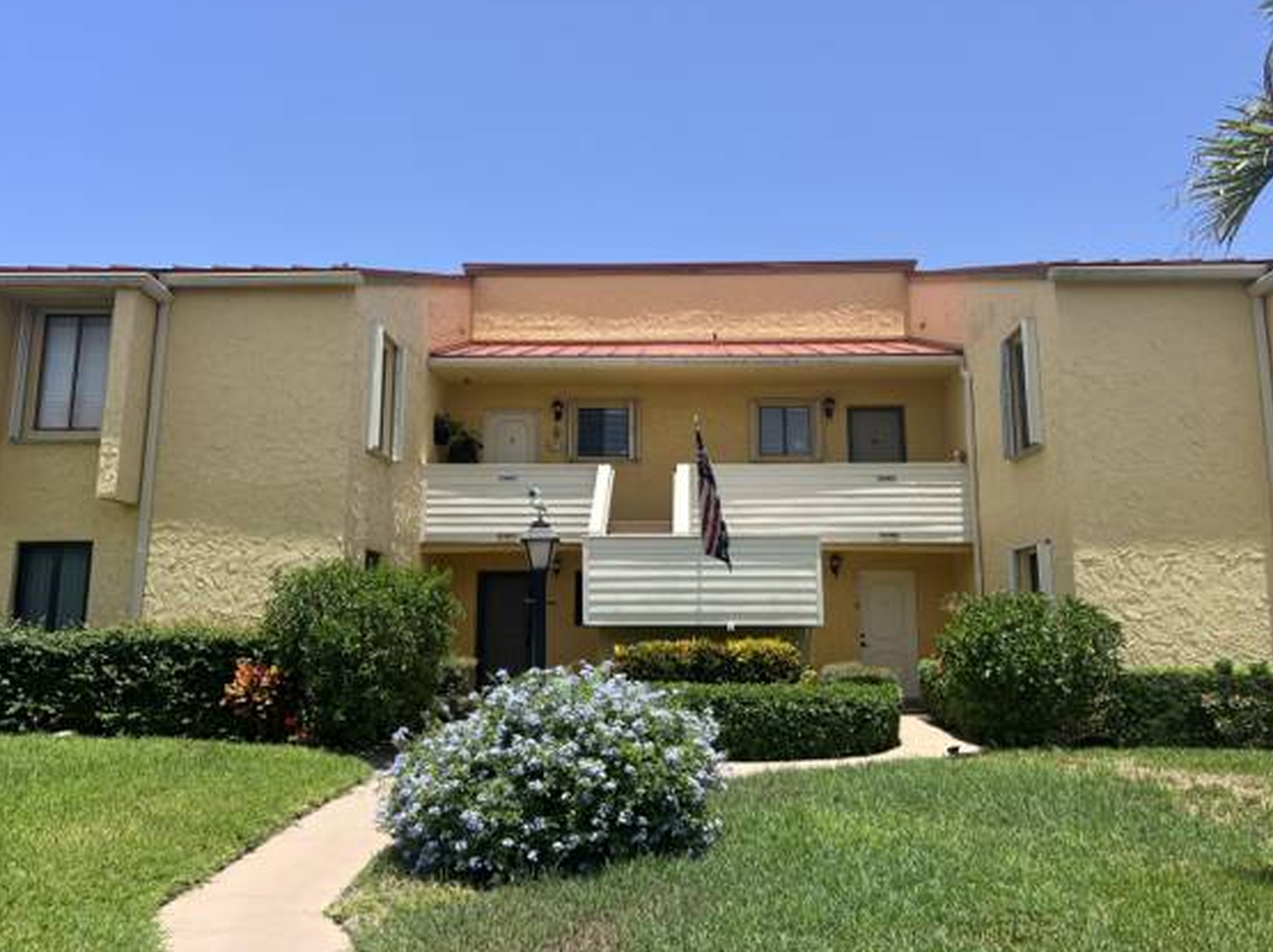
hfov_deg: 60.0
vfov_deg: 46.7
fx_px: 1102
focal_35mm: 30
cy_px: 444
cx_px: 651
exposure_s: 1/3356
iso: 50
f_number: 1.5
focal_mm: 5.7
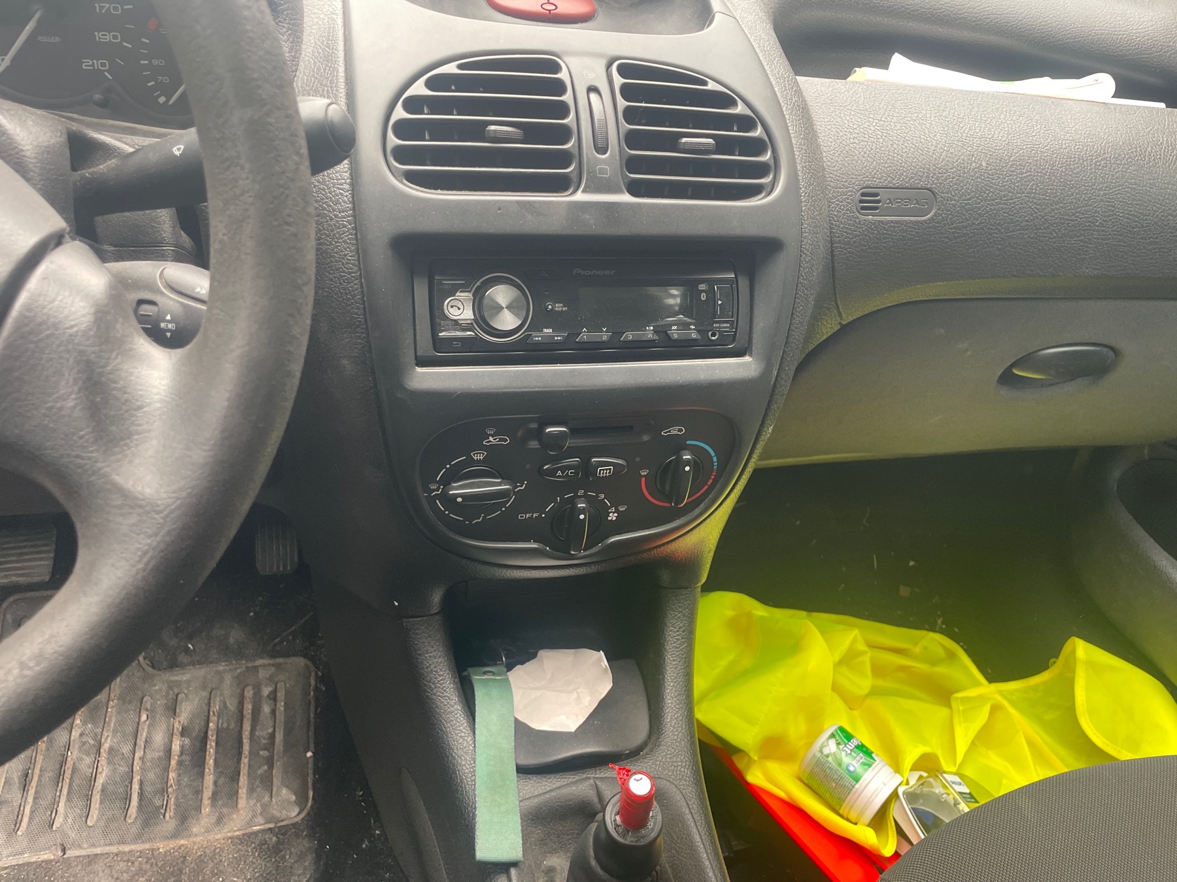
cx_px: 588
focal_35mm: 26
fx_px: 884
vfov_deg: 53.1
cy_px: 441
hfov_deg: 67.3
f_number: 1.6
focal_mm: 4.2
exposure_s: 1/99
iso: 125
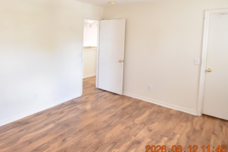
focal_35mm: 24
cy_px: 46
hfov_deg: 71.8
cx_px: 79
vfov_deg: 51.7
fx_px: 152
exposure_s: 1/45
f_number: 3.5
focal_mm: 10
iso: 800
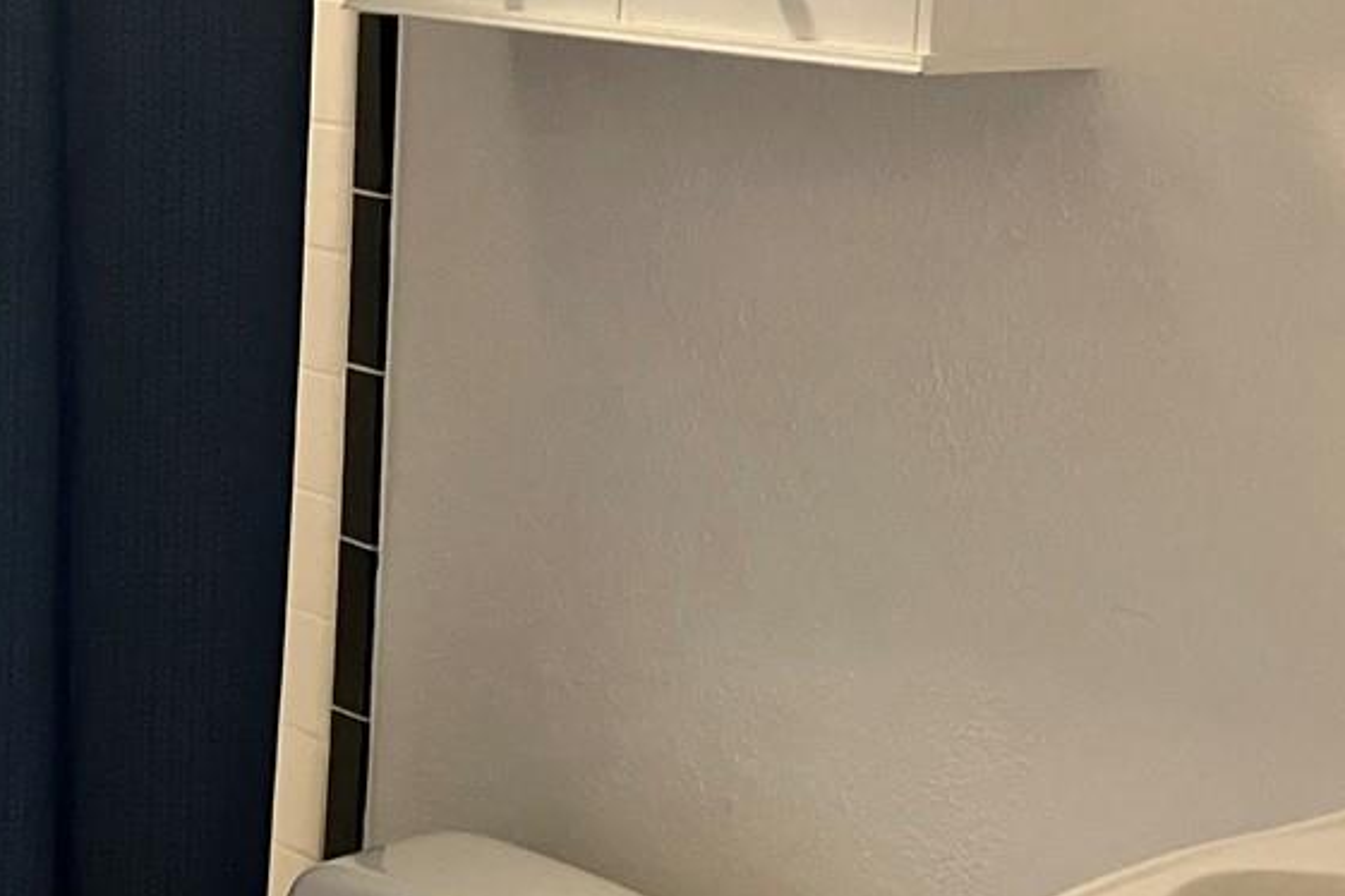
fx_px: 3101
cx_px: 355
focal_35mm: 83
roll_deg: -2.3
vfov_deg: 16.4
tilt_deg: -10.0
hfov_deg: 24.2
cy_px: 359
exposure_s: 1/30
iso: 500
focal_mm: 3.99
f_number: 1.8
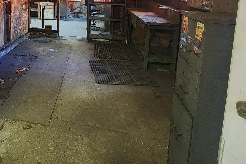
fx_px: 178
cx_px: 50
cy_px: 7
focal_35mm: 26
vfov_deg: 43.8
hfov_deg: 63.6
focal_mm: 2.2
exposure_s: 1/24
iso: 640
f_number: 2.2
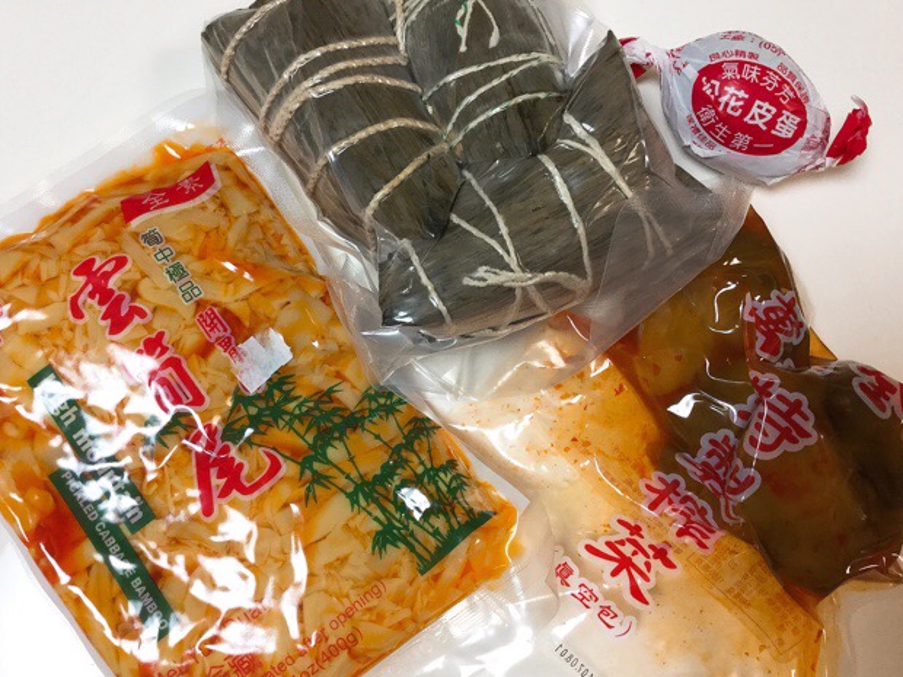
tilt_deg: -79.5
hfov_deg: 56.8
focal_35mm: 32
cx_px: 443
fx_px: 835
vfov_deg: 44.2
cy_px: 336
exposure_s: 1/30
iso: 64
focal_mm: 3.3
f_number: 2.4
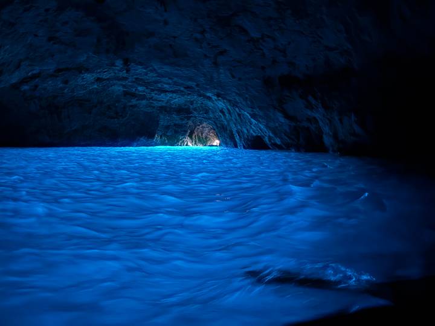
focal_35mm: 26
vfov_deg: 53.1
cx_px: 218
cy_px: 163
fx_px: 327
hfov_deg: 67.3
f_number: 1.6
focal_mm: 5.96
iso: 800
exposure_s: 1/9
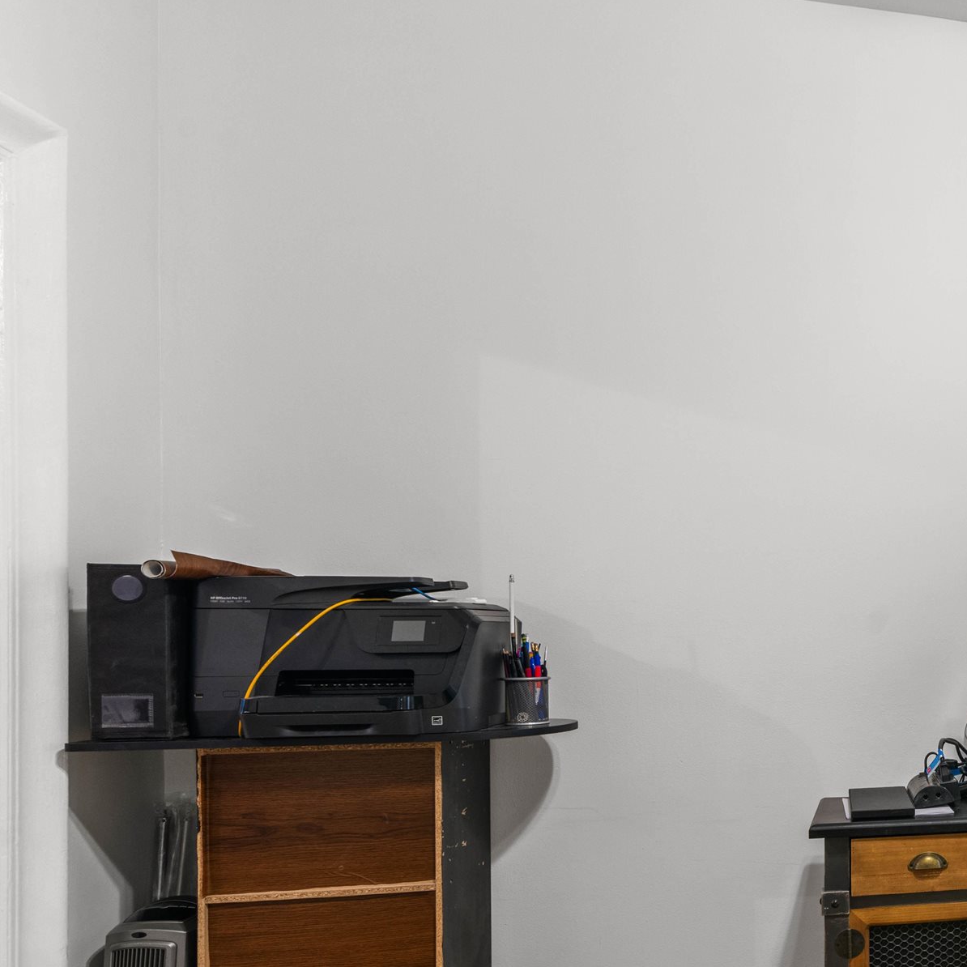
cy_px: 633
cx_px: 1161
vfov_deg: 46.6
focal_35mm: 35
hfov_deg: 36.4
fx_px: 1106
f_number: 8
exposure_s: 1/1.25
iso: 400
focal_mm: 16
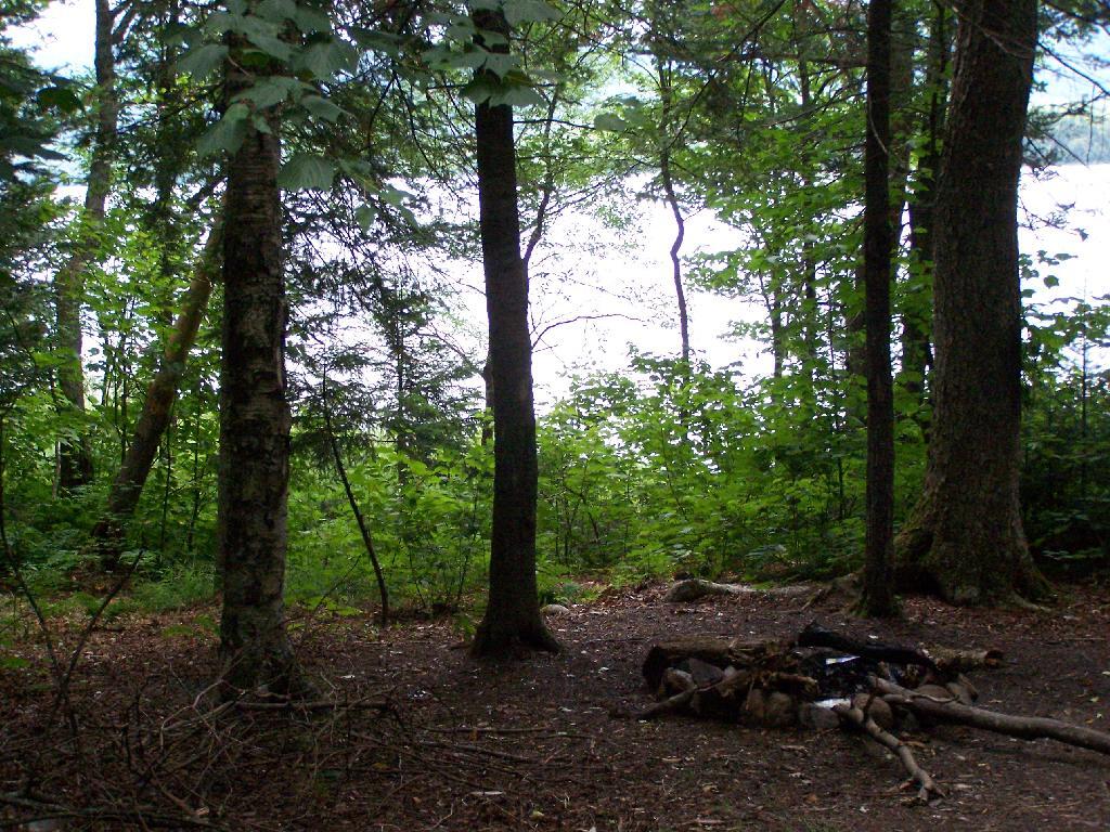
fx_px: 2148
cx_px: 555
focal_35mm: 67
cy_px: 416
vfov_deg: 21.9
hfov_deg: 29.0
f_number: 3.2
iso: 400
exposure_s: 1/320
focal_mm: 11.1
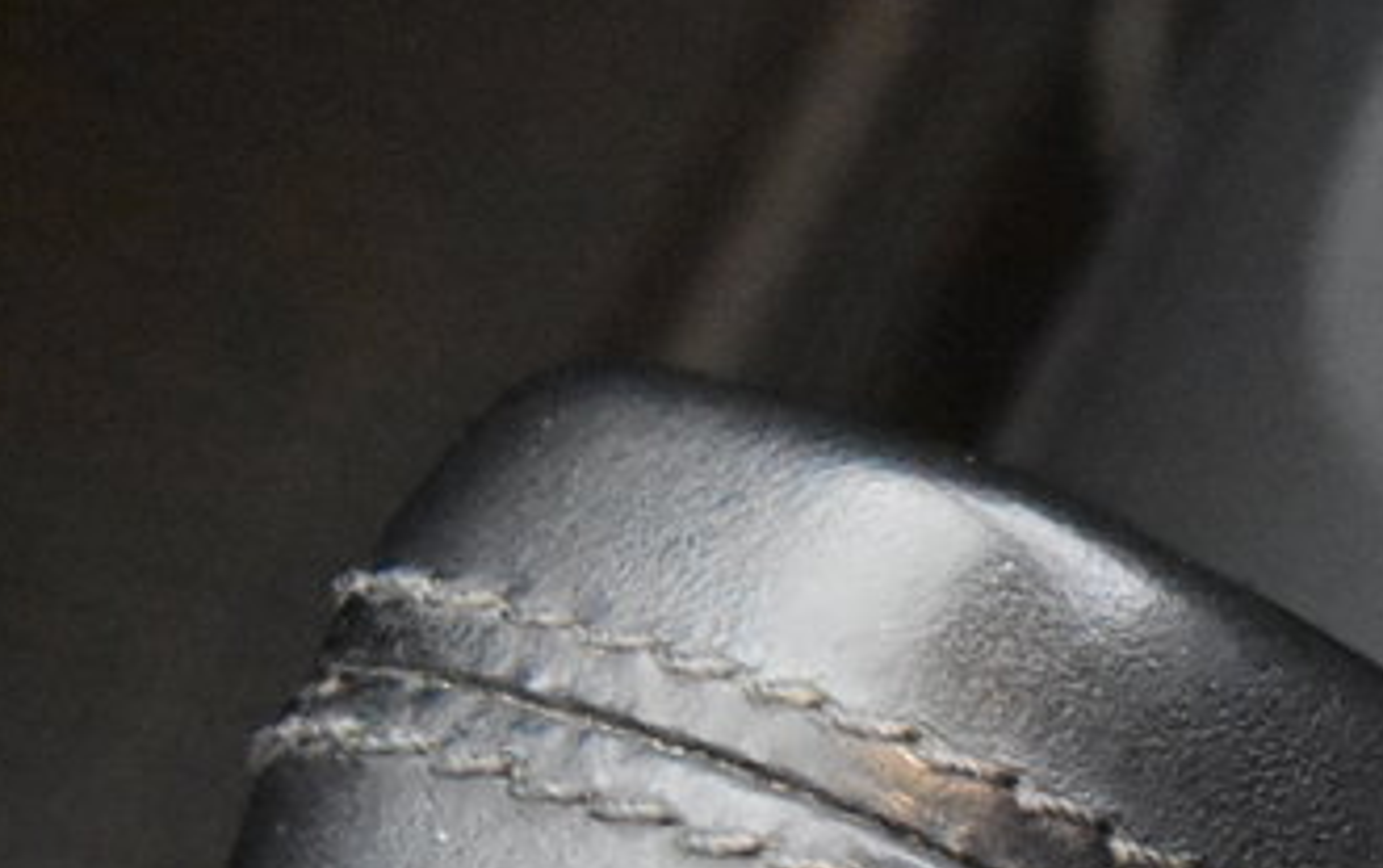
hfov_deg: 9.0
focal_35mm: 225
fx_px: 8489
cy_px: 1273
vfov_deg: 5.8
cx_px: 2389
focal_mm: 38
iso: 12800
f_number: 3.5
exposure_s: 1/40
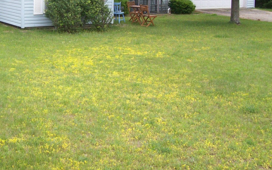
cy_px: 32
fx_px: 460
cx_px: 70
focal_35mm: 62
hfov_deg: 32.4
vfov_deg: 20.7
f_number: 2.7
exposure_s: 1/245
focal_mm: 6
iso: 80
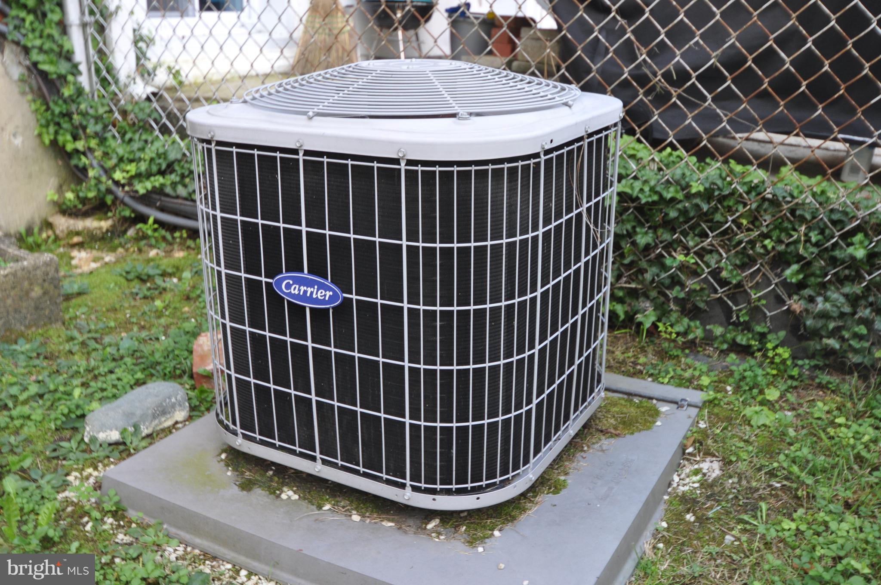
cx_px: 440
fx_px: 880
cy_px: 292
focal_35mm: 36
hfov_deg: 53.2
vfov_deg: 36.8
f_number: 5
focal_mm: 24
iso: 400
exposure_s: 1/100
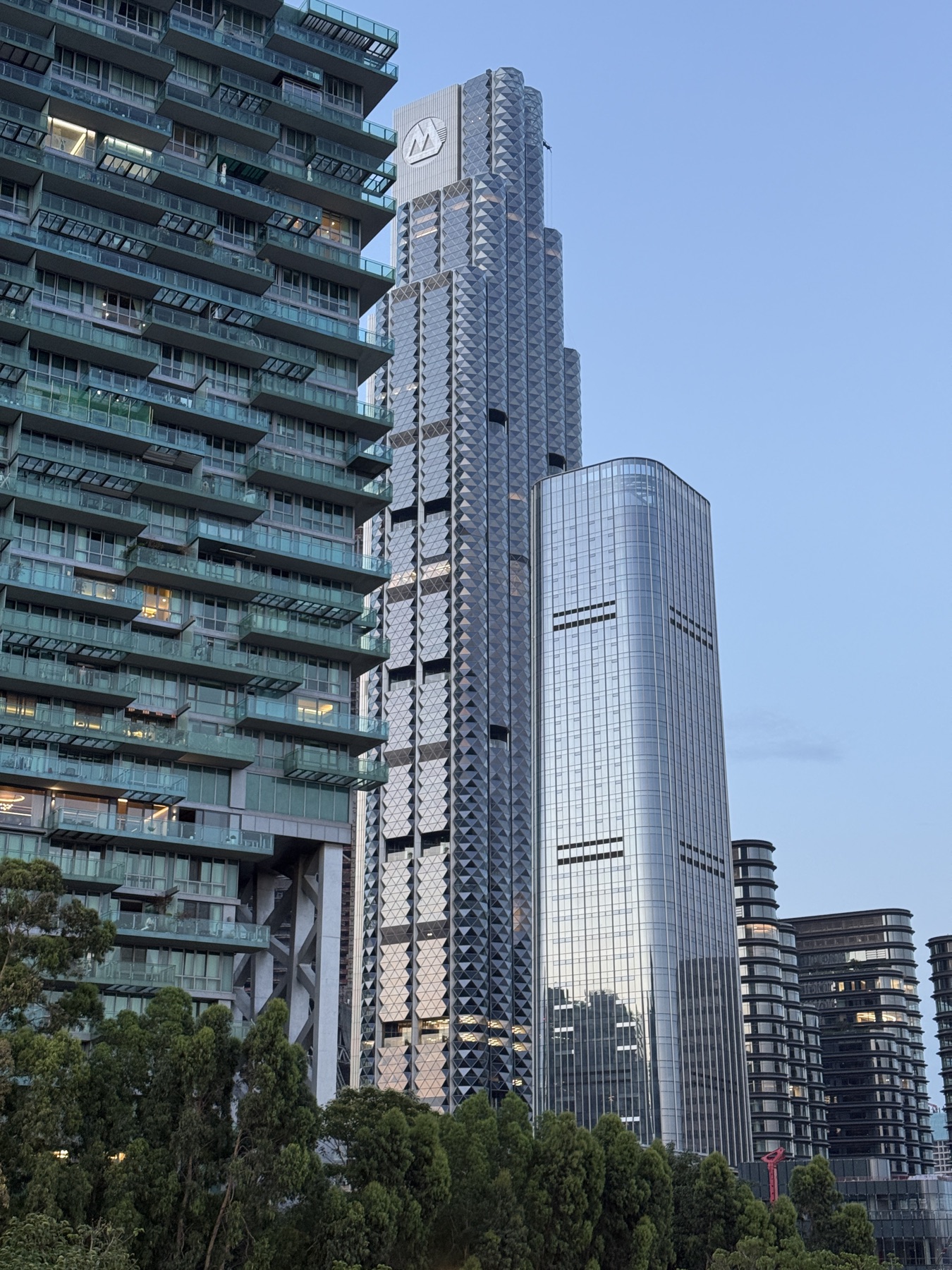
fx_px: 1760
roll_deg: -0.2
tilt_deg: +19.4
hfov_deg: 30.3
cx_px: 476
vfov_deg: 39.7
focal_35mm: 48
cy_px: 635
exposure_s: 1/100
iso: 125
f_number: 1.78
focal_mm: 6.76
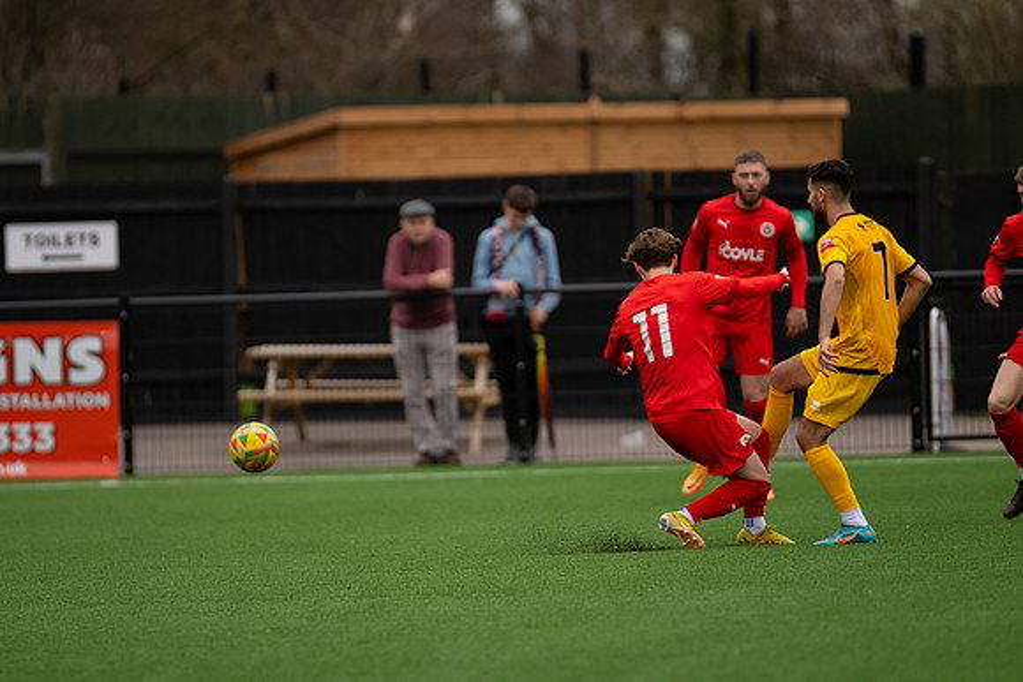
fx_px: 12790
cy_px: 341
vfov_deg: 3.1
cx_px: 512
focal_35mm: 450
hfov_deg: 4.6
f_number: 2.8
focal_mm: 300
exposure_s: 1/2000
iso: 400
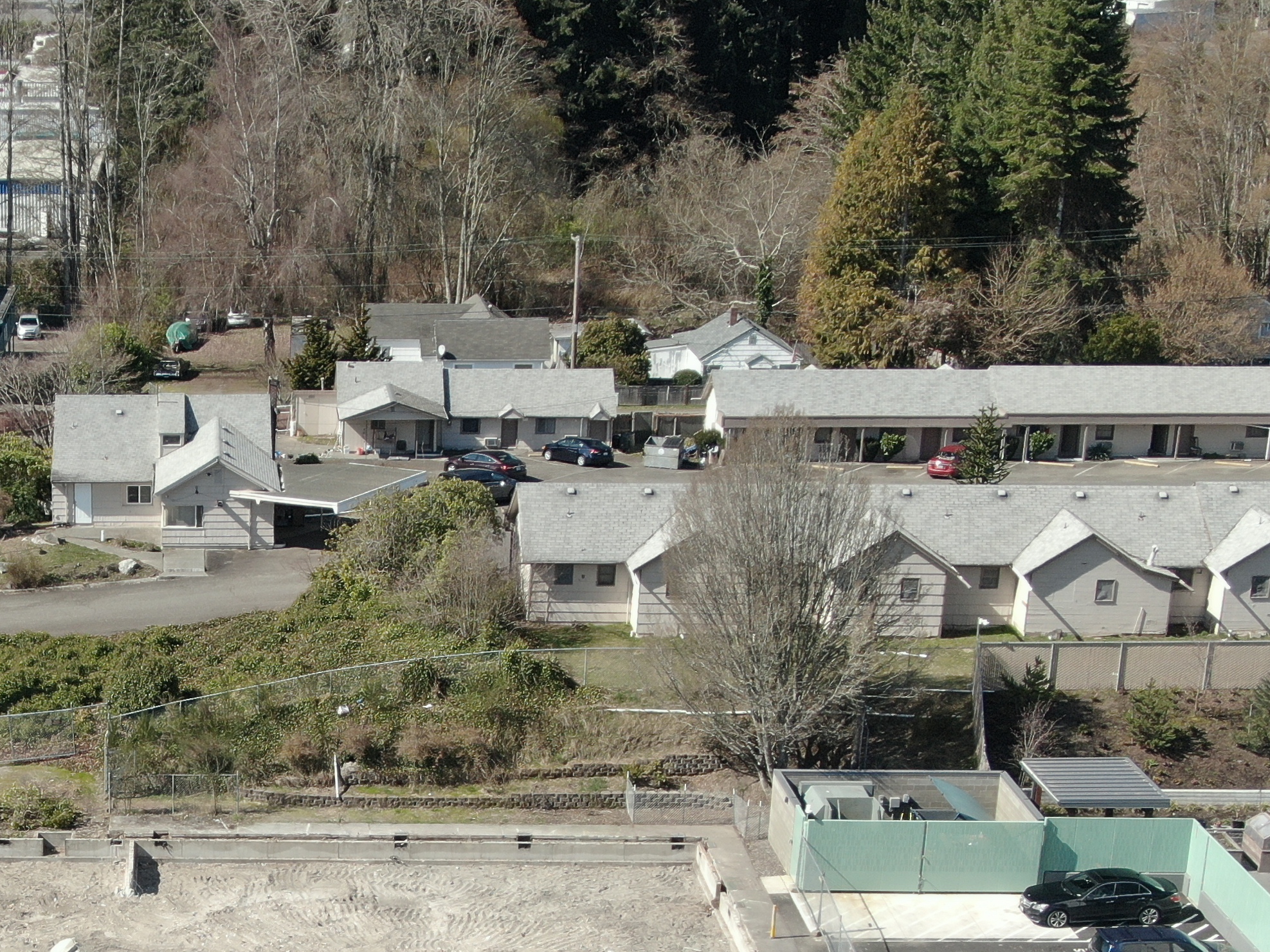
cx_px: 77
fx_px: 2898
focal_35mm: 79
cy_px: 881
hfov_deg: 23.9
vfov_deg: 18.3
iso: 100
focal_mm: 6.63
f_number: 3.4
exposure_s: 1/200
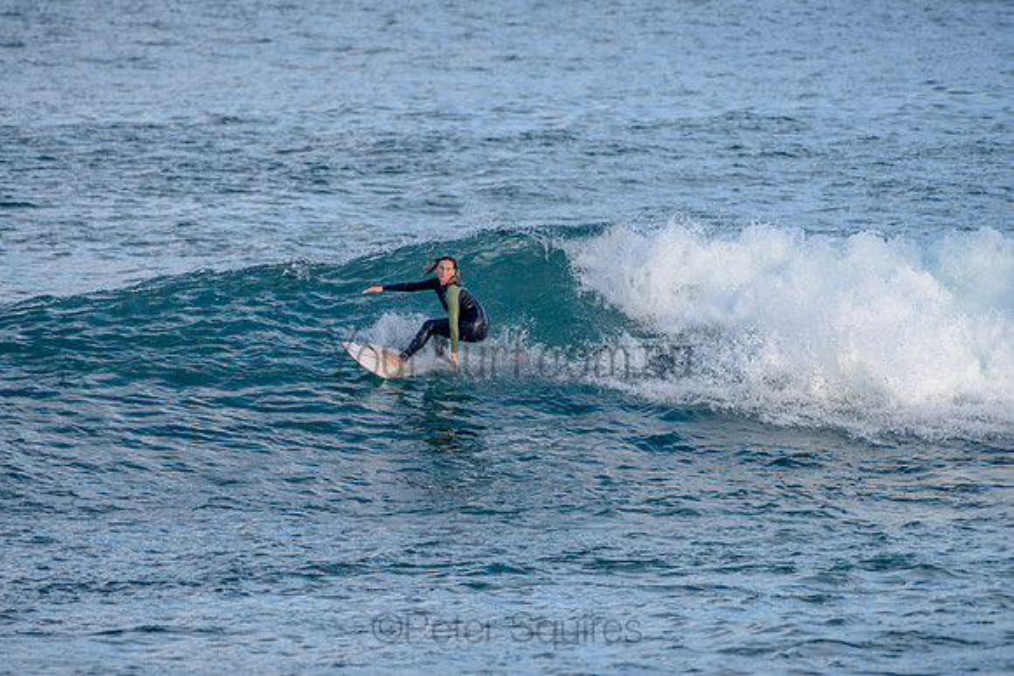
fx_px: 17243
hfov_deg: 3.4
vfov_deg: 2.2
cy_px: 338
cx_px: 507
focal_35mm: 612
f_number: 5.6
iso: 280
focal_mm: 500
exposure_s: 1/1250
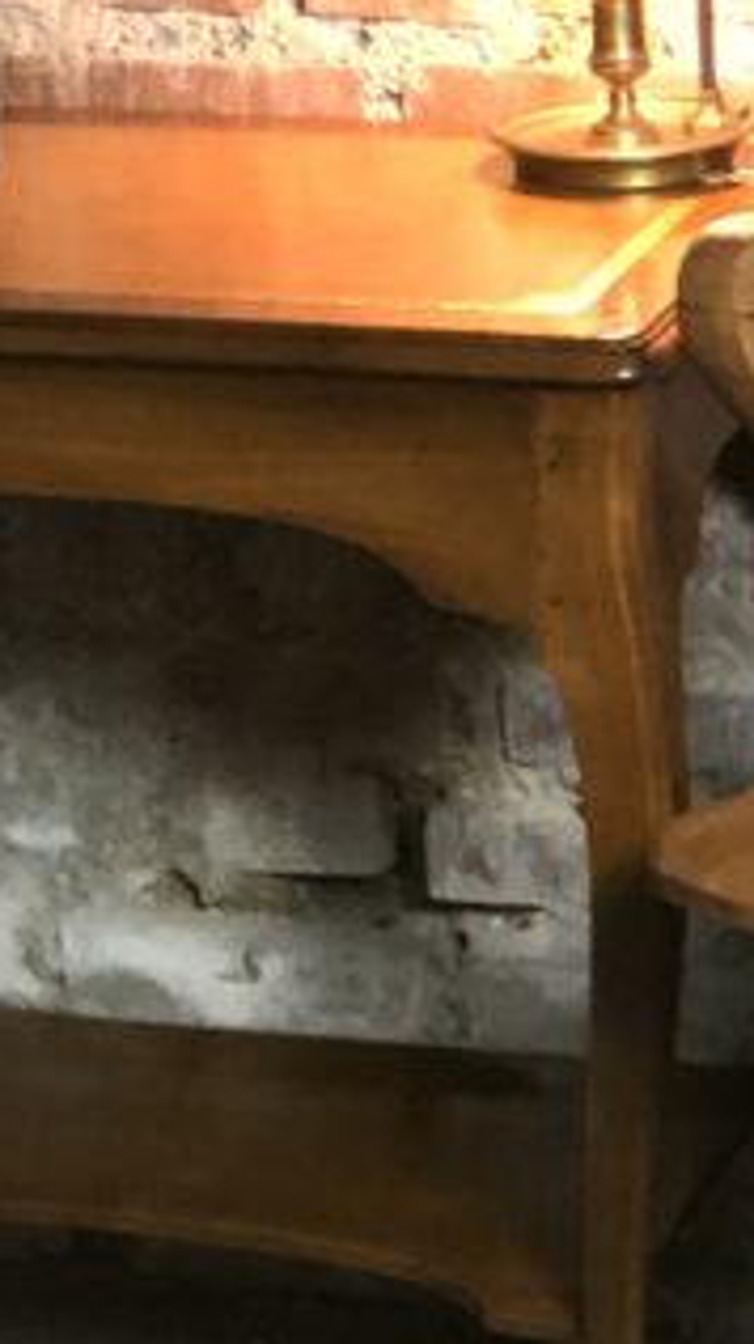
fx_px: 6513
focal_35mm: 183
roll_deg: +2.8
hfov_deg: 6.6
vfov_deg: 11.6
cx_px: 123
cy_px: -144
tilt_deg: -9.5
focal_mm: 6
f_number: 2.4
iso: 160
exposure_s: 1/13
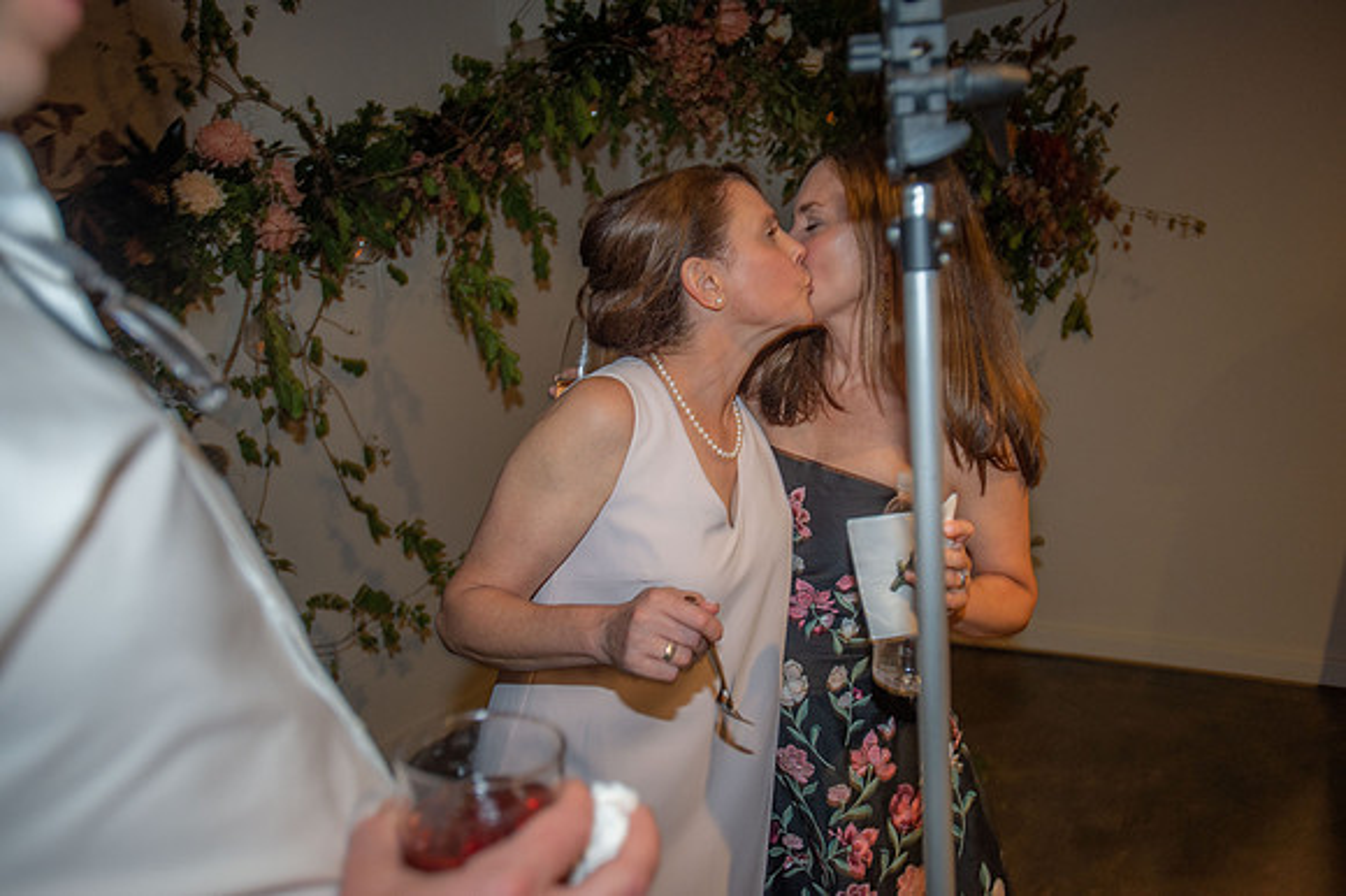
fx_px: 822
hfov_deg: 78.6
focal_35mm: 22
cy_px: 448
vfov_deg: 57.2
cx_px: 673
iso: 1600
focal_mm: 22
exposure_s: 1/80
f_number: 2.8
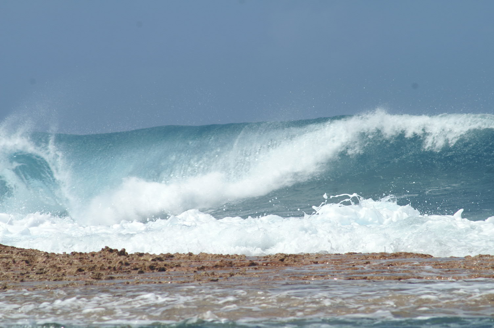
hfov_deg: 4.6
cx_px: 247
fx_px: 6169
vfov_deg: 3.0
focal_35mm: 450
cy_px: 164
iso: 100
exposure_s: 1/300
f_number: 11
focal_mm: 300
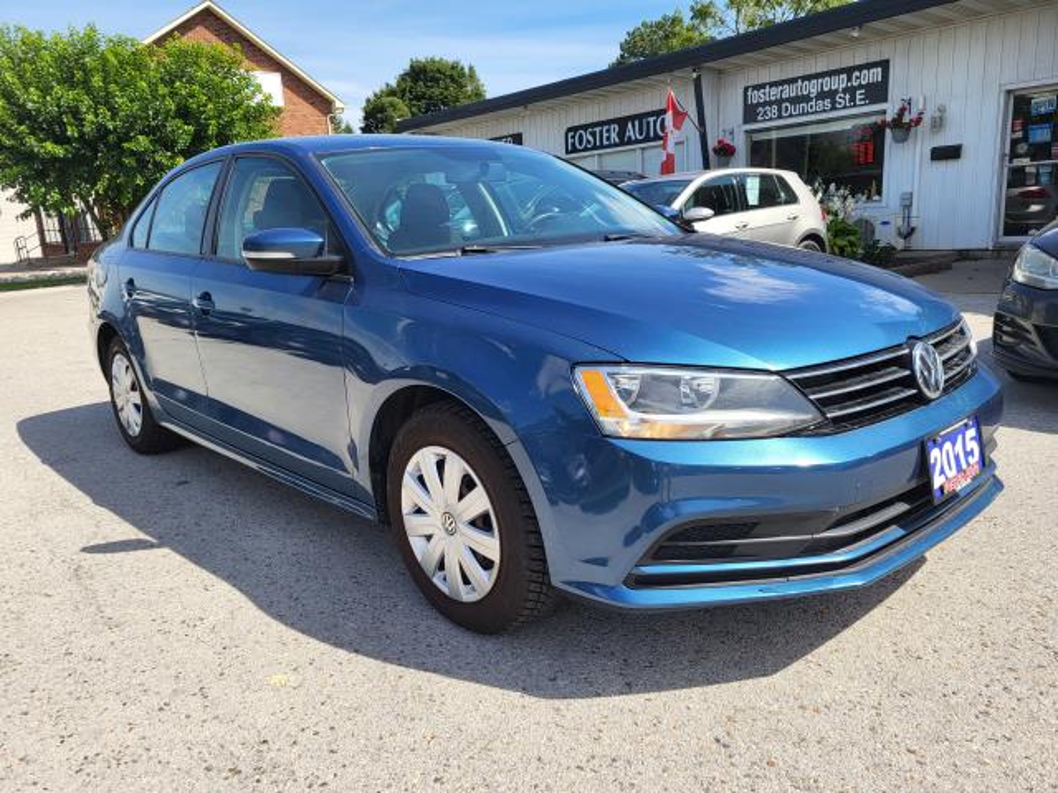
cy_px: 396
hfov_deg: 67.3
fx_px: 795
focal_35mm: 26
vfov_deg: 53.1
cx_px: 529
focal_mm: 5.4
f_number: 1.8
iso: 40
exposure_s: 1/1704
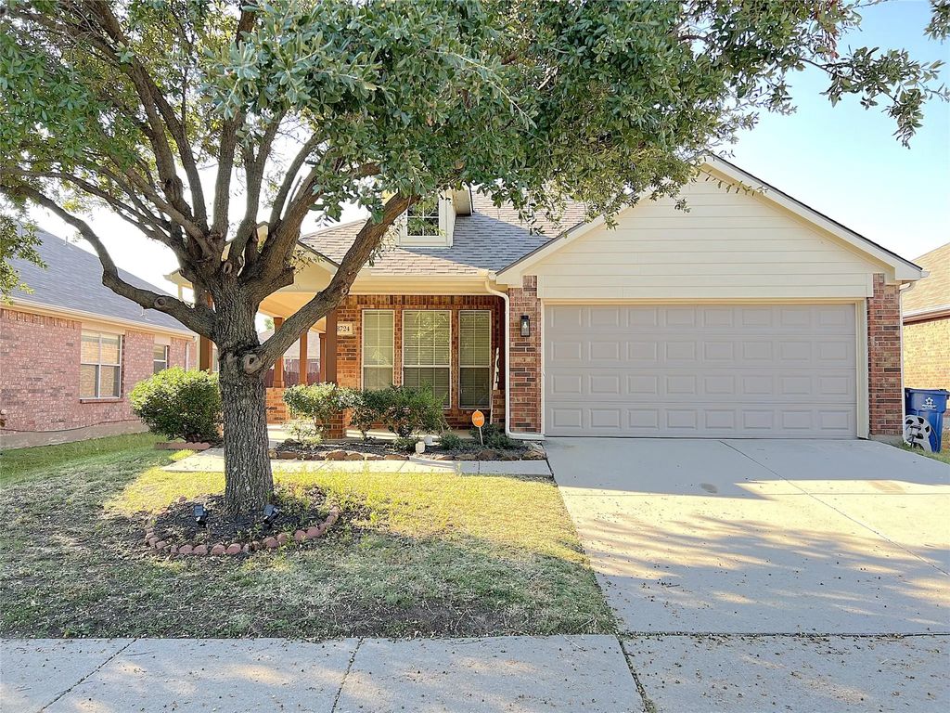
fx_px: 714
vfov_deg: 53.1
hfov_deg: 67.3
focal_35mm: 26
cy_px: 356
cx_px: 475
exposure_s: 1/255
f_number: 1.5
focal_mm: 5.7
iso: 50
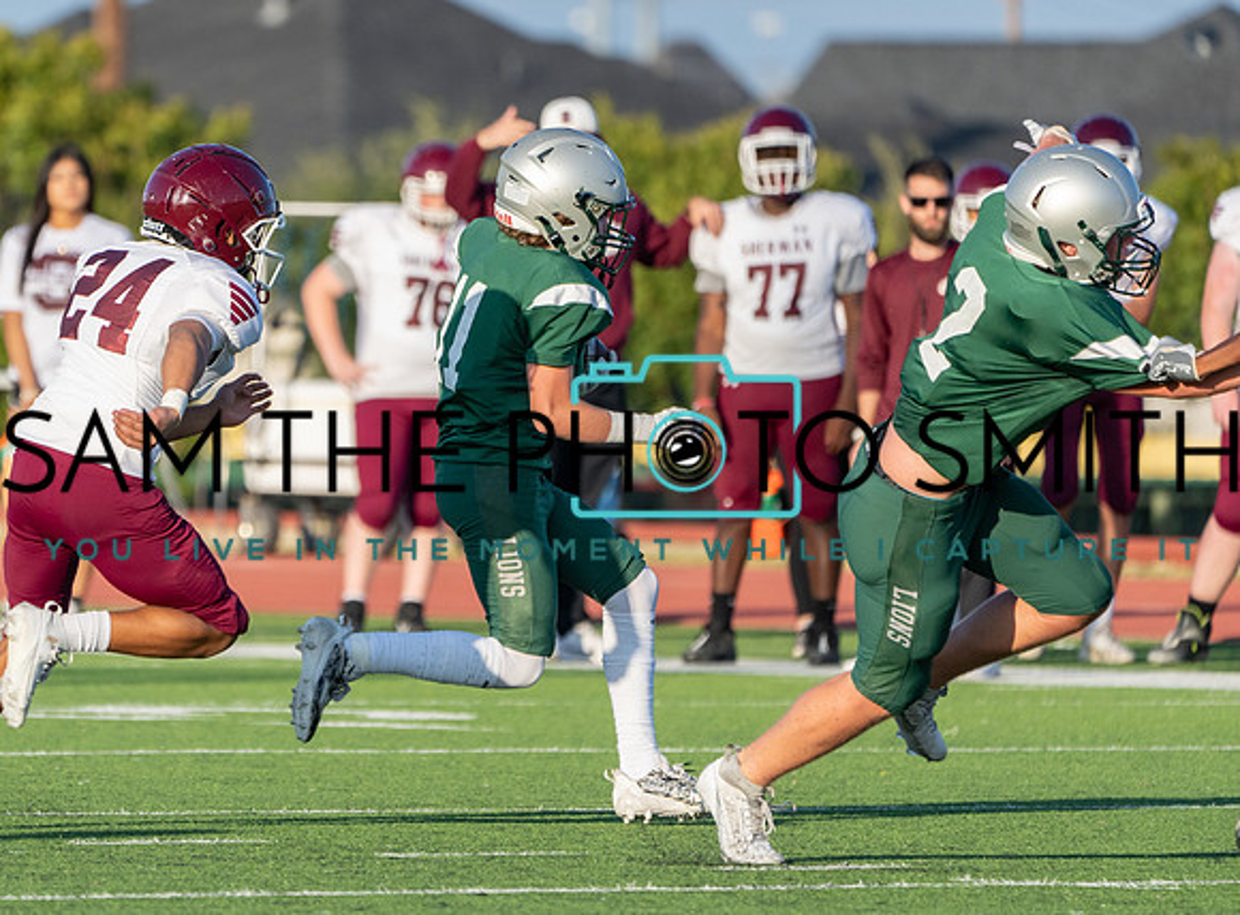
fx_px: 21144
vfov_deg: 2.5
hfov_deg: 3.4
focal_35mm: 594
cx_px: 318
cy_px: 468
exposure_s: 1/1250
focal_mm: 400
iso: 400
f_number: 5.6
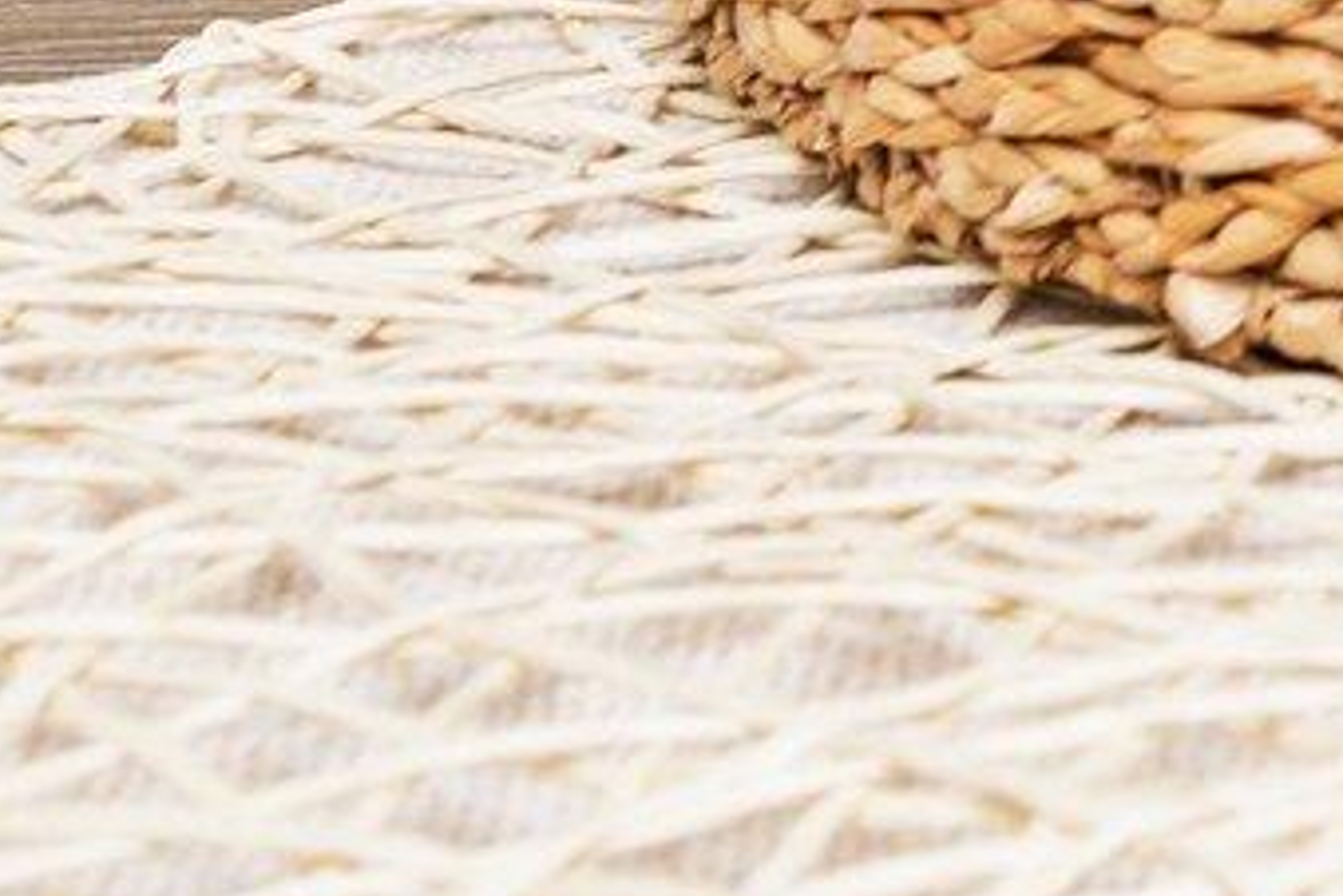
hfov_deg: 10.5
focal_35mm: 181
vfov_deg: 7.0
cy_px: -1427
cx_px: 2662
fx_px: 6752
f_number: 5.6
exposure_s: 1/200
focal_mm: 30
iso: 320
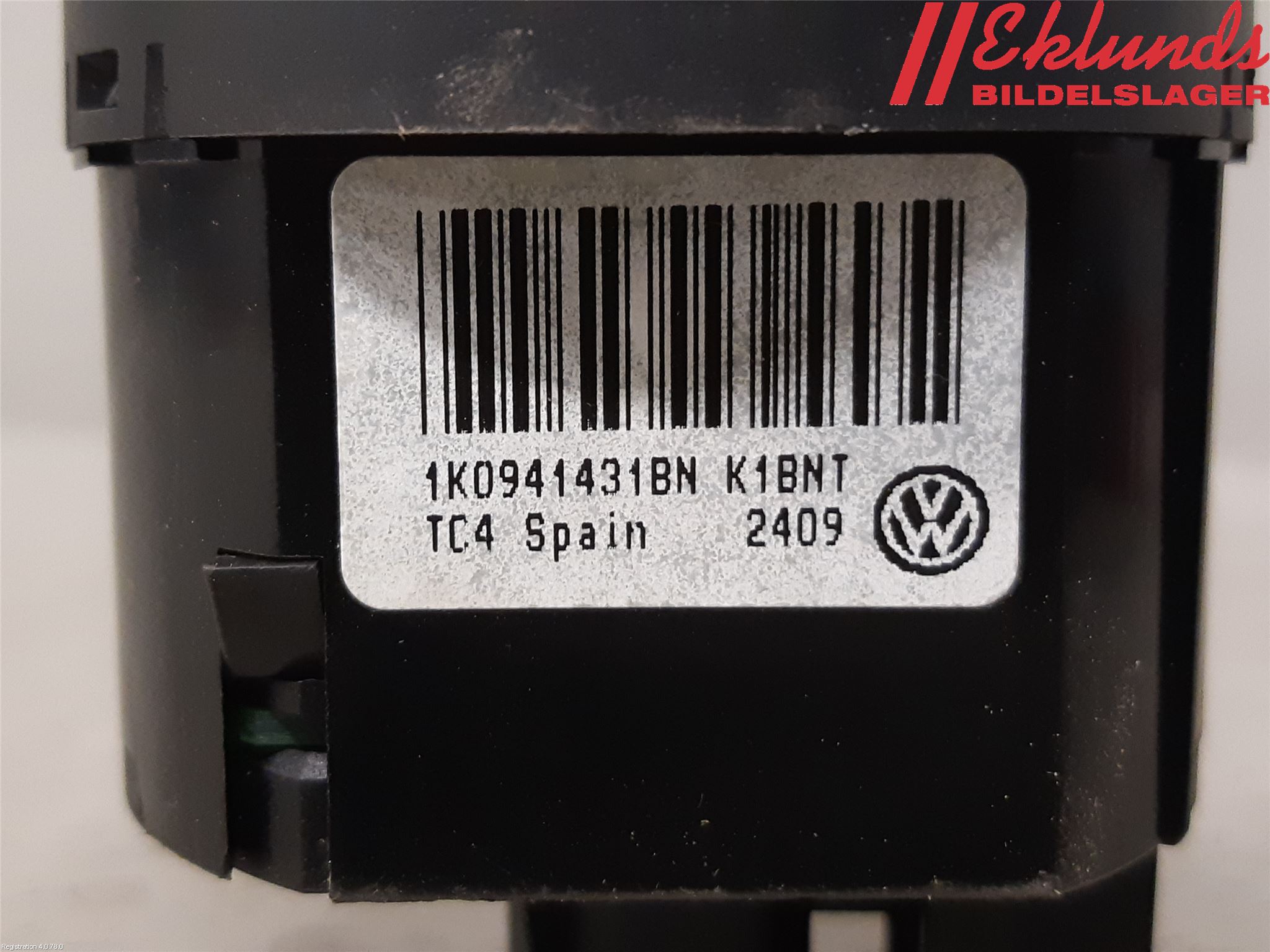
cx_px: 635
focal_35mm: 26
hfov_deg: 67.3
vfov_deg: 53.1
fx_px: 954
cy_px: 476
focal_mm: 3.93
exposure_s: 1/50
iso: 250
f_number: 1.7
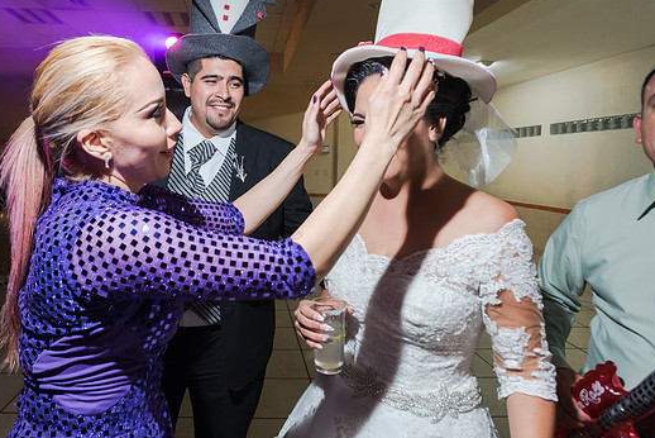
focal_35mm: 23
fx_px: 419
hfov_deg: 75.0
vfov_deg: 54.9
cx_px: 253
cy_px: 185
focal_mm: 17
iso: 1600
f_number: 3.5
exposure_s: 1/100
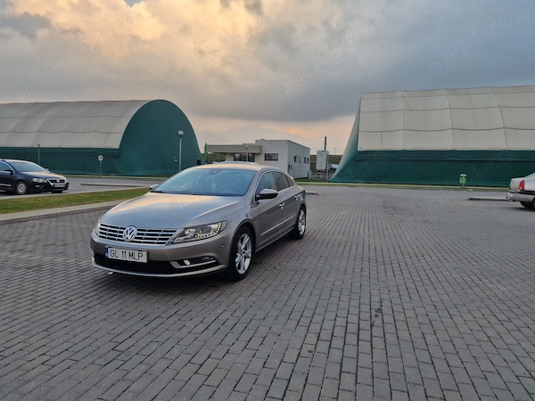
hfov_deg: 73.9
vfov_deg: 58.9
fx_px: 355
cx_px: 268
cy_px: 200
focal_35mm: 23
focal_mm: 6.4
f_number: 1.8
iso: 50
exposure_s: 1/211
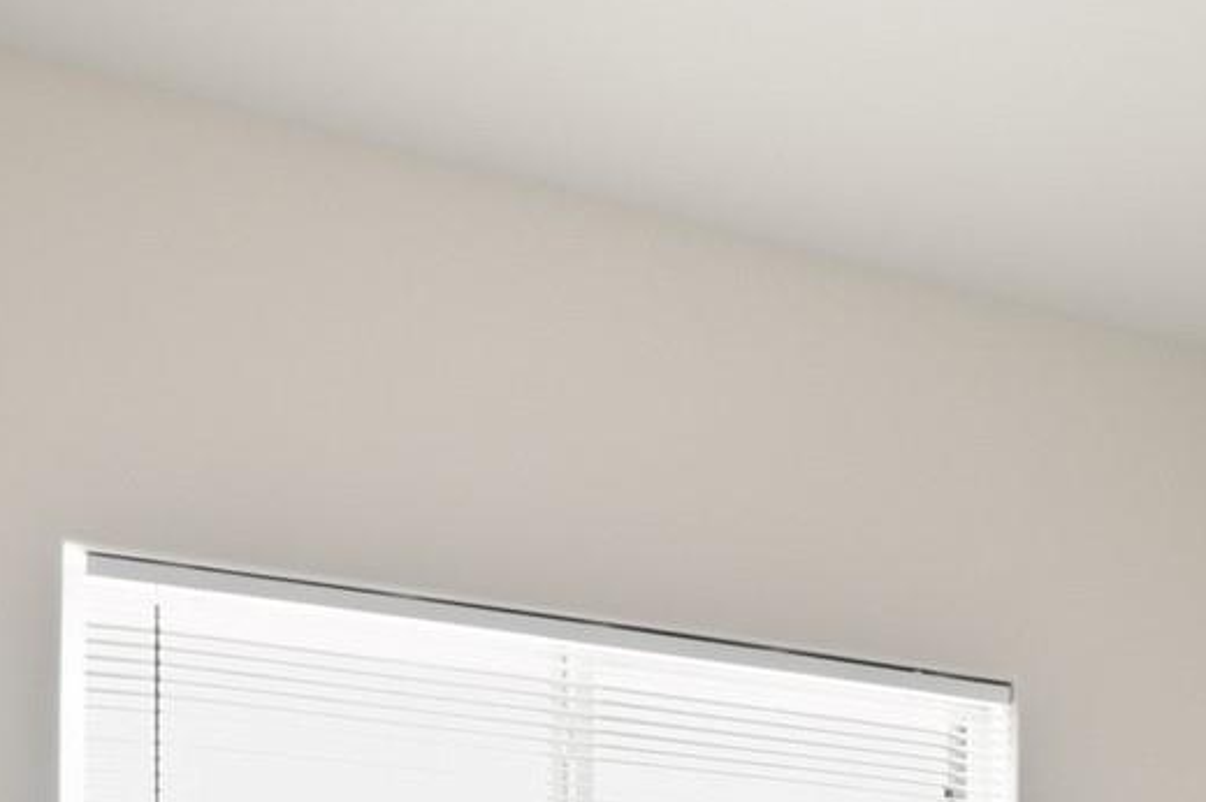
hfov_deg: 30.8
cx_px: 1030
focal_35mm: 63
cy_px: 1197
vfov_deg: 19.0
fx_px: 2109
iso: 320
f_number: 4.5
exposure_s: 1/80
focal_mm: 16
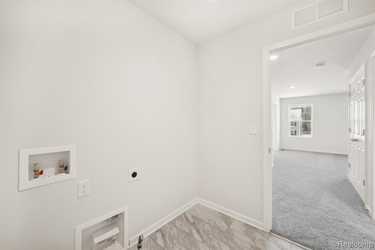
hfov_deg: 104.2
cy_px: 125
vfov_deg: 81.2
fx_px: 146
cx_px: 188
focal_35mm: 14
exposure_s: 1/1.25
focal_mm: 14
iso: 100
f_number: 9
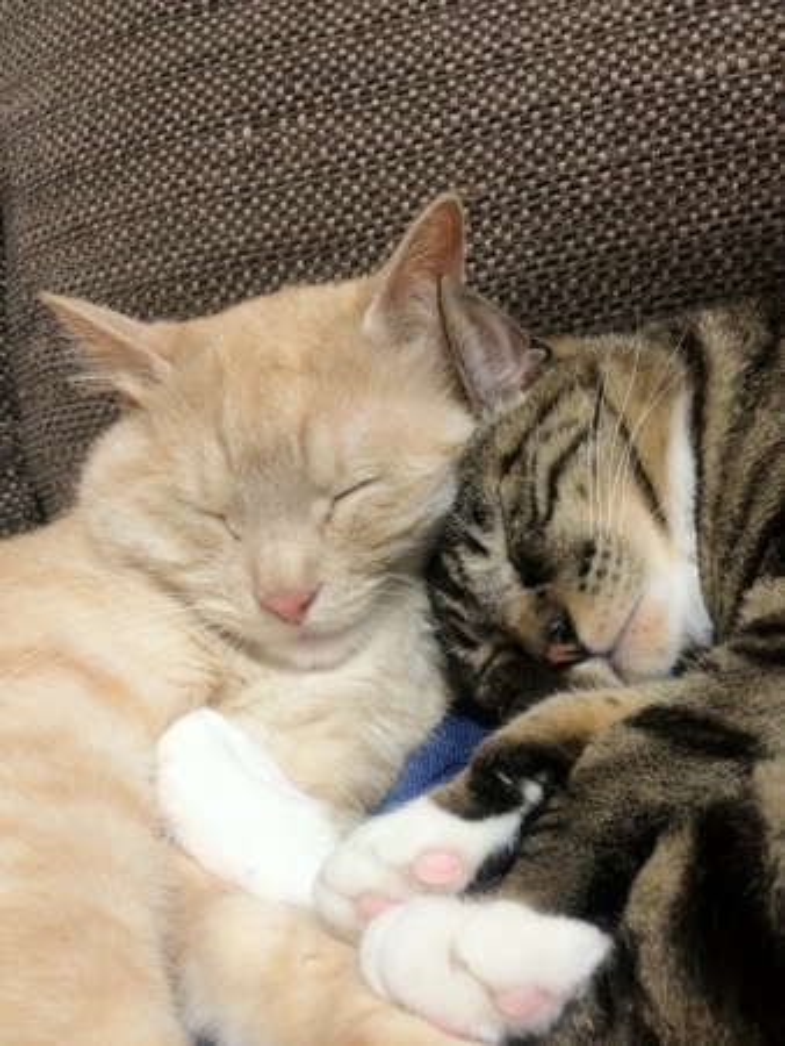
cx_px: 392
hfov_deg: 40.7
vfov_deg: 52.6
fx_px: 1057
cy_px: 523
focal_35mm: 35
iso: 400
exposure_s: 1/20
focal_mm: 4.28
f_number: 2.4
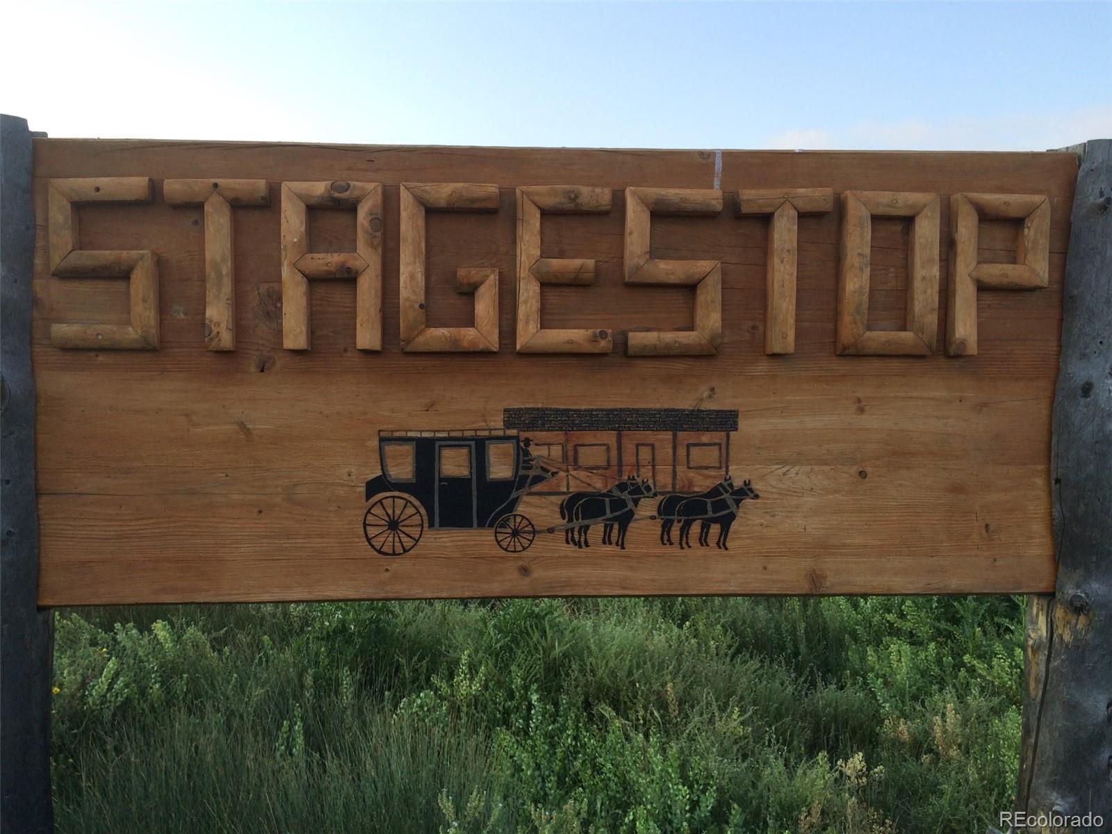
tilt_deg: -5.8
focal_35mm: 29
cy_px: 417
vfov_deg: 48.2
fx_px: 932
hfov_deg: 61.7
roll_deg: +0.3
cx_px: 556
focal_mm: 4.15
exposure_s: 1/446
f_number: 2.2
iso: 32
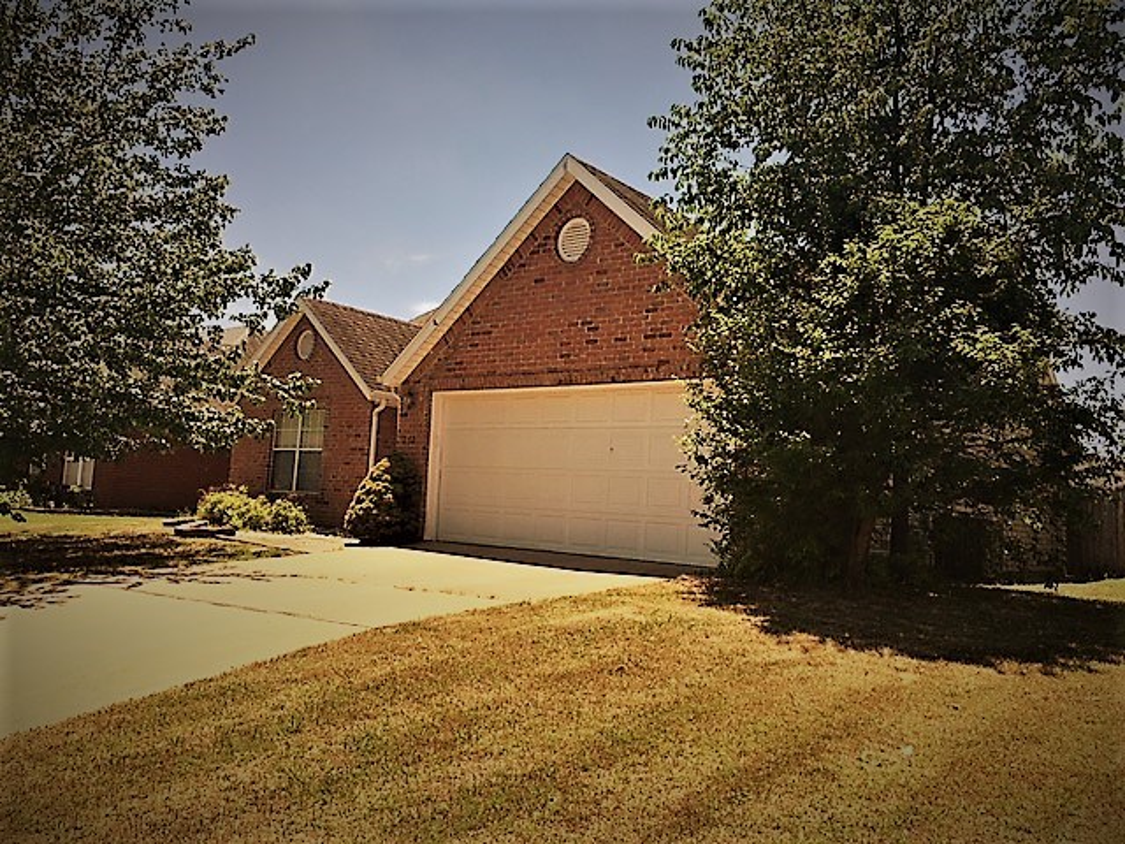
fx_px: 942
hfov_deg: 61.7
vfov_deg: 48.2
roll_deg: -2.9
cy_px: 422
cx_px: 562
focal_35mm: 29
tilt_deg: +5.9
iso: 25
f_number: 2.2
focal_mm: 4.15
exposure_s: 1/1508
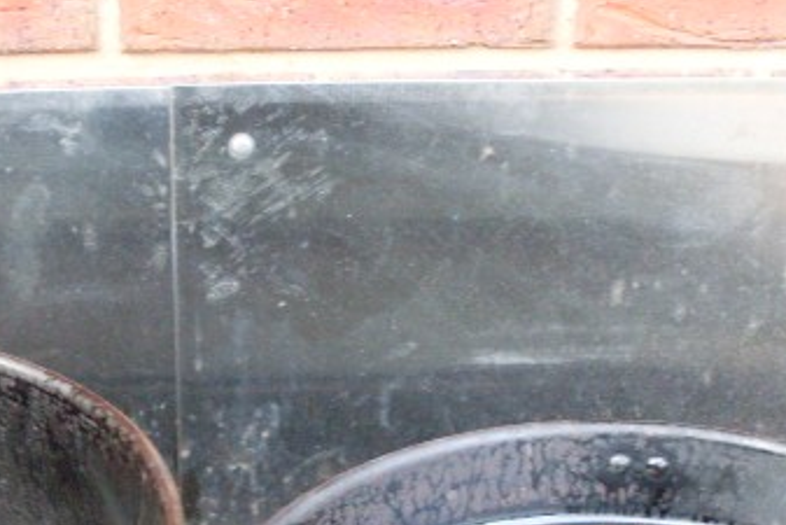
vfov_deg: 15.9
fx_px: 1835
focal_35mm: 84
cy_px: 537
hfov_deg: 24.0
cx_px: 248
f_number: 2.8
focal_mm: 6.3
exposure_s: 1/45
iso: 200
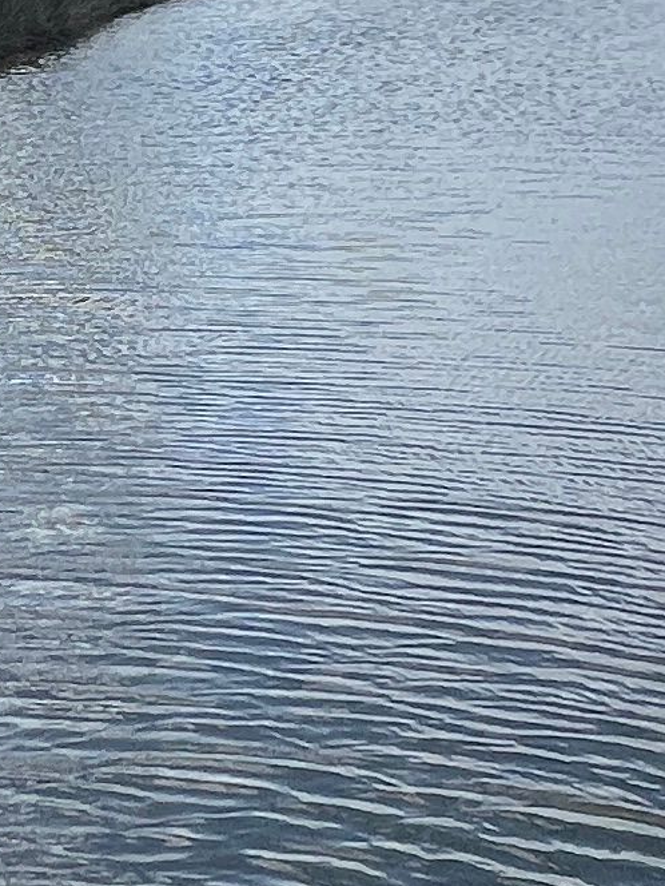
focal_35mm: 79
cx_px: -136
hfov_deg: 17.8
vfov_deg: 24.2
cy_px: 143
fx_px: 2022
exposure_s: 1/2320
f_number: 1.8
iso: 32
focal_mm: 1.57
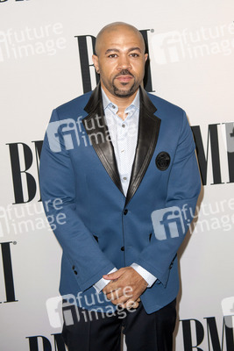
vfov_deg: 43.6
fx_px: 438
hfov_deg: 29.9
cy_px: 176
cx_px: 117
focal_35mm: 45
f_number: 4
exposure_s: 1/400
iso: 500
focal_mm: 45
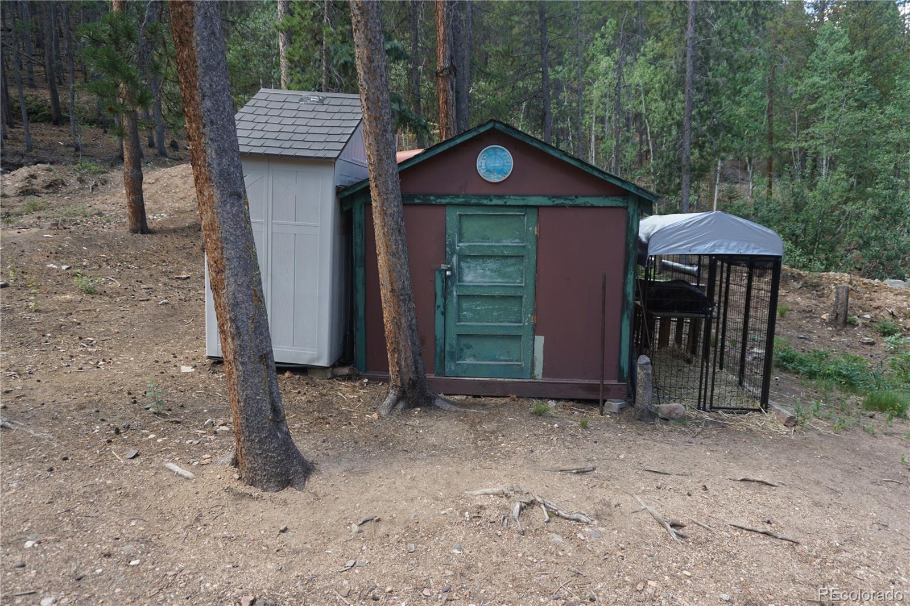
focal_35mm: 24
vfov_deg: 53.1
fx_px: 607
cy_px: 303
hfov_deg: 73.8
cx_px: 455
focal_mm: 16
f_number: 4.5
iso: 100
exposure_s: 1/60
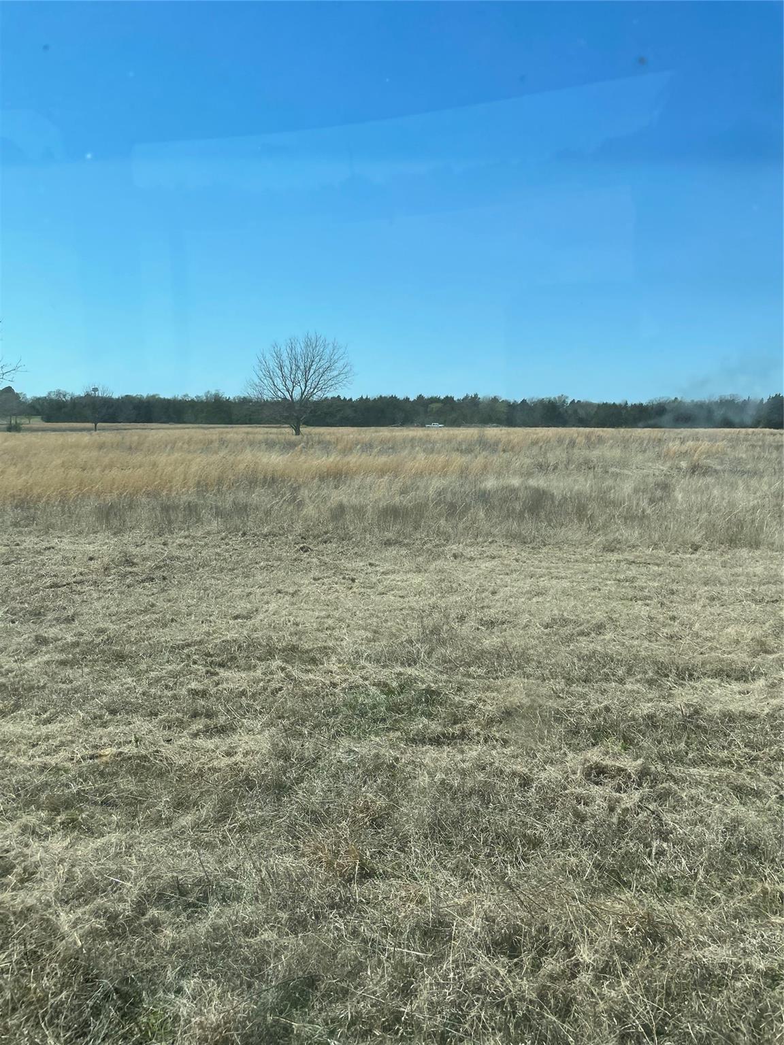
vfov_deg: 67.3
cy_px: 522
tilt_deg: -7.2
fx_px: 785
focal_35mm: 26
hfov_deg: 53.1
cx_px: 392
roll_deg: +1.7
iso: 32
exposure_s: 1/3861
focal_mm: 4.2
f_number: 1.6
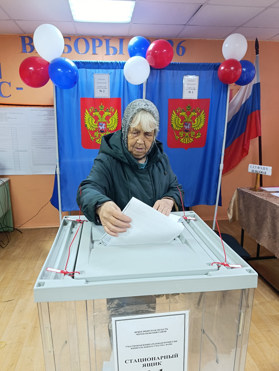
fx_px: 279
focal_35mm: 26
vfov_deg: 67.0
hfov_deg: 53.2
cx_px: 139
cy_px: 207
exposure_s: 1/100
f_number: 1.65
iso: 957
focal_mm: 6.11
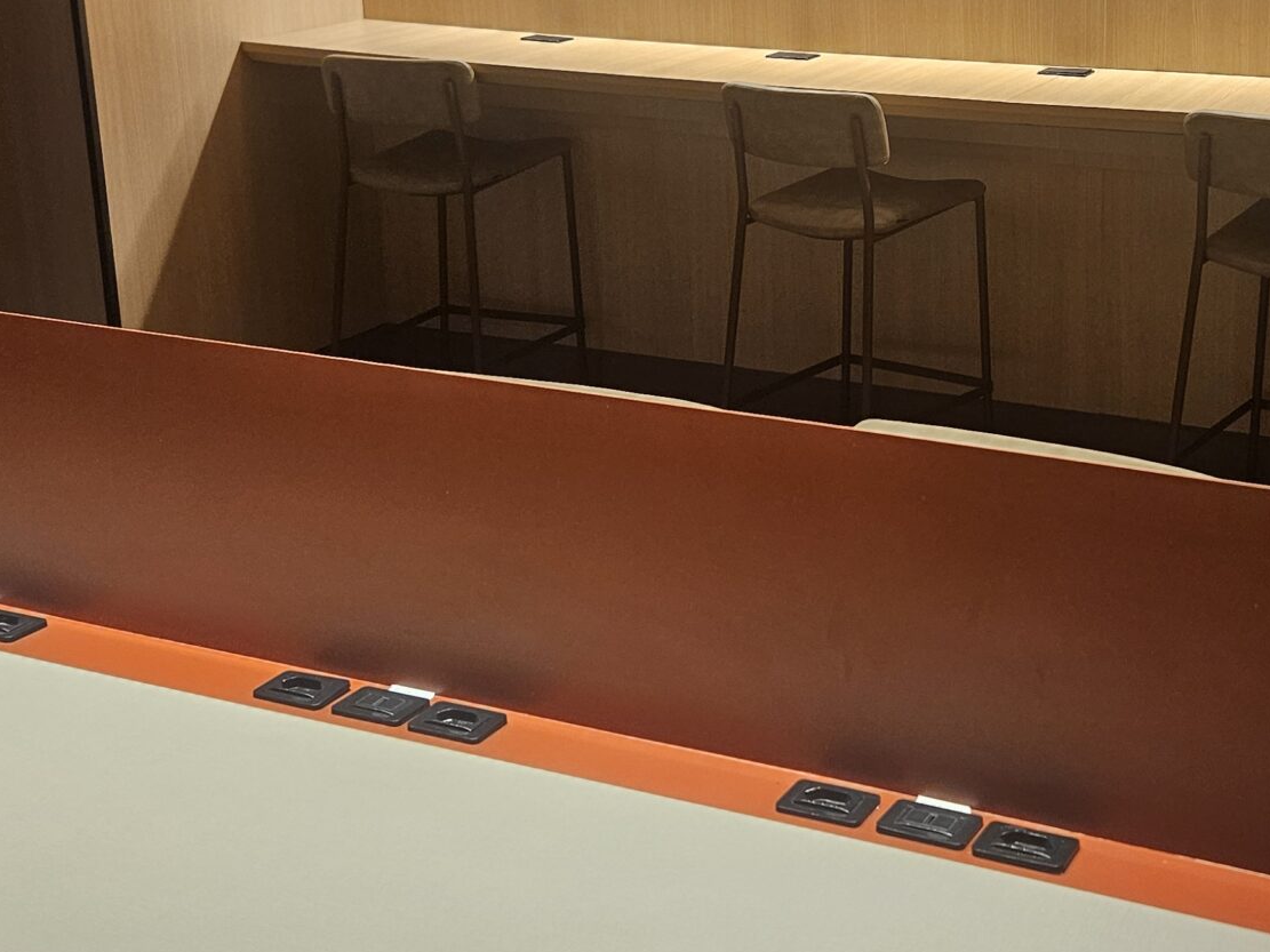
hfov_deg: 35.4
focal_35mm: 53
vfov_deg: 27.2
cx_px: 945
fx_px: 1944
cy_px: 247
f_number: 1.8
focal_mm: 5.4
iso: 200
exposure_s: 1/120
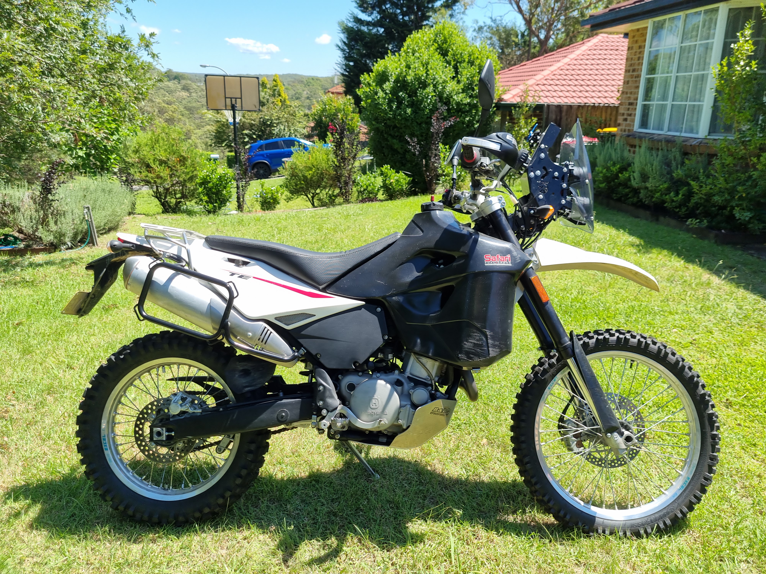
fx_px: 575
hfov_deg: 67.3
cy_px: 287
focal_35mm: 26
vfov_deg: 53.1
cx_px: 383
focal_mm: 5.4
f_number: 1.8
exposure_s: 1/1395
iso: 50
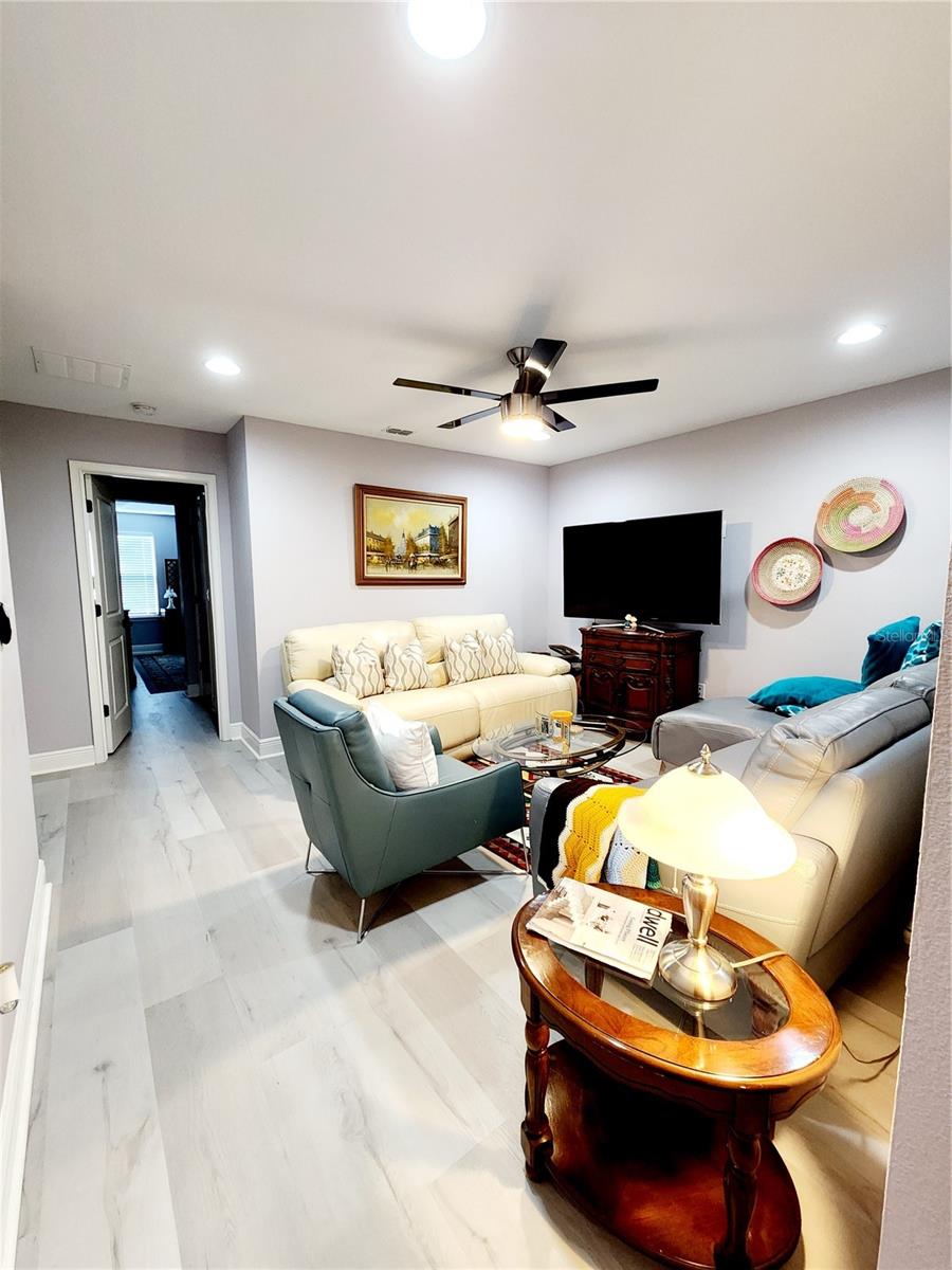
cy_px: 635
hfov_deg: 89.9
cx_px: 476
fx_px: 477
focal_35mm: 13
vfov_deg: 106.2
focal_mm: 2.2
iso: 320
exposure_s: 1/60
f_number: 2.2
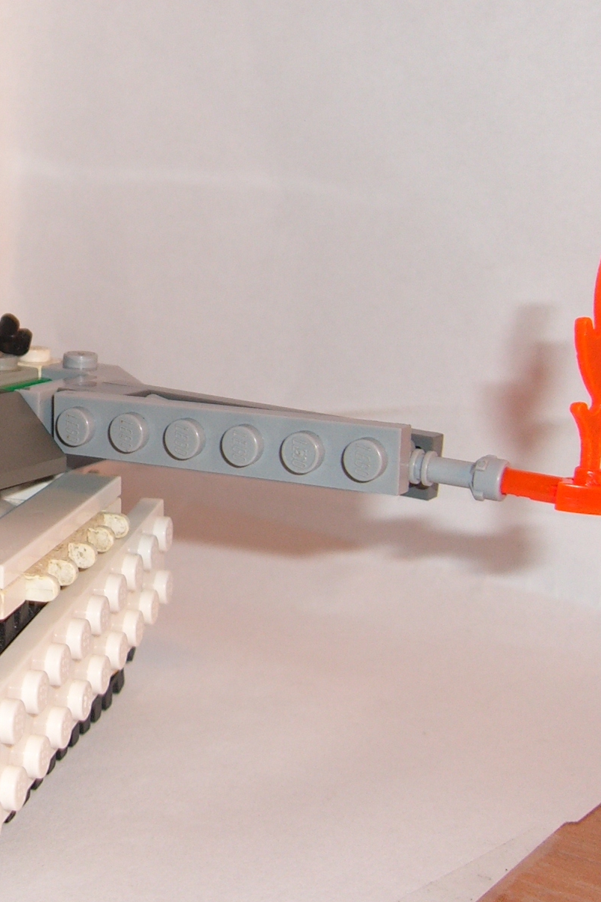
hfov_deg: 19.6
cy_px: 467
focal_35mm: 67
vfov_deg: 30.1
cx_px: -28
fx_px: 1678
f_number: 2.7
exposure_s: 1/60
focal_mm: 6.2
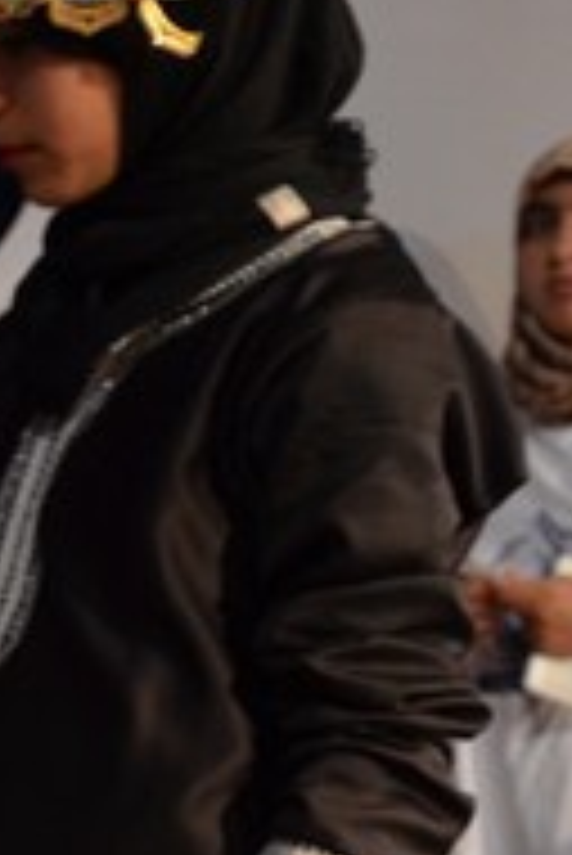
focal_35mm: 121
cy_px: 634
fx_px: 2878
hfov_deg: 10.1
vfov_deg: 16.8
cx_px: -721
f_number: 3.8
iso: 800
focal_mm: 24
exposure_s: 1/50
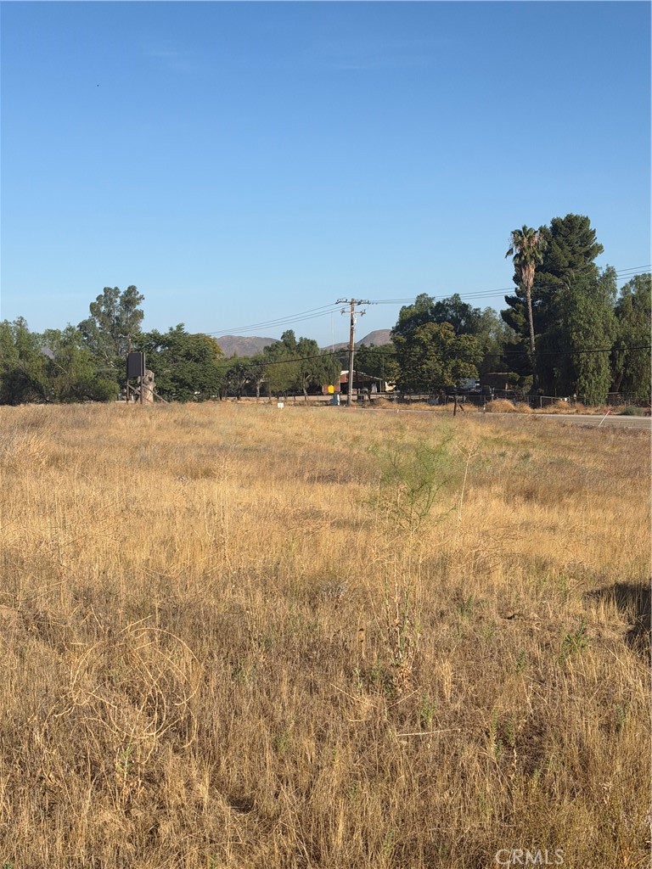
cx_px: 326
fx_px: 1205
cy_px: 434
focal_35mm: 48
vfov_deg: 39.7
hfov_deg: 30.3
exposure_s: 1/6024
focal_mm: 6.76
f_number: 1.78
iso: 64
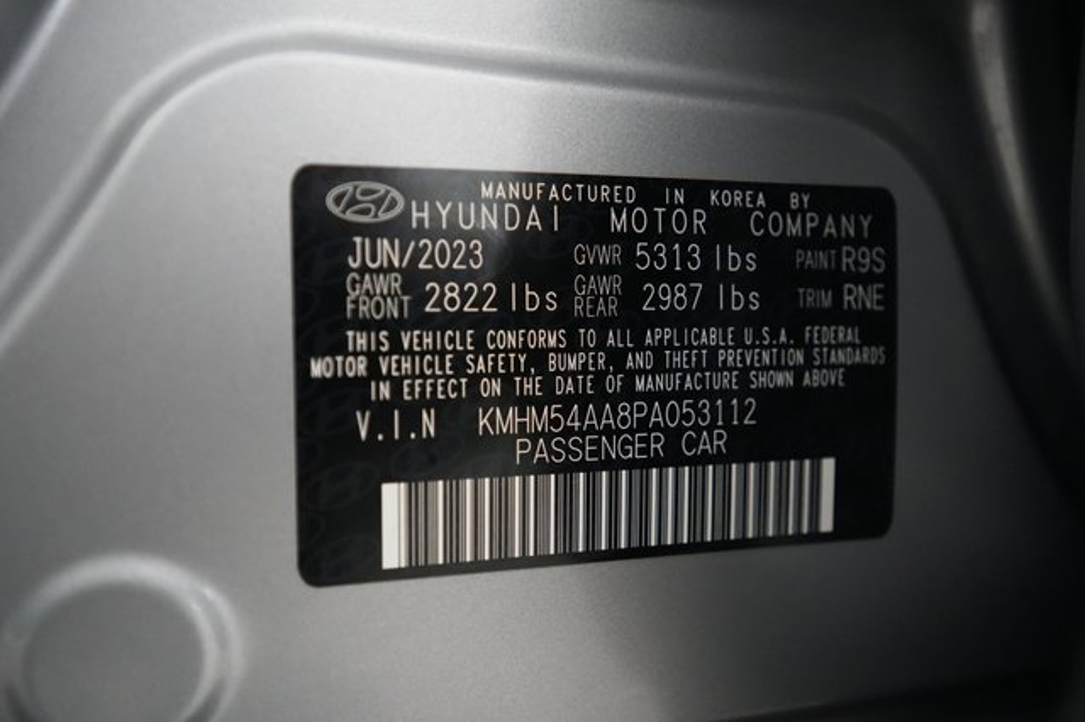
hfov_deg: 69.4
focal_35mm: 26
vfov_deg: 49.5
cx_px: 542
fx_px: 783
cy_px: 361
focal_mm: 26
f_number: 2.8
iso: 10000
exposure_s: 1/160
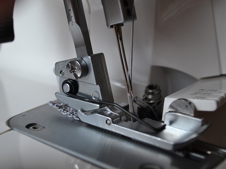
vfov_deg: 25.4
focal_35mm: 58
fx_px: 376
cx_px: 99
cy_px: 84
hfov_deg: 33.4
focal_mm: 35
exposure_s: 1/125
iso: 400
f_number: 5.3
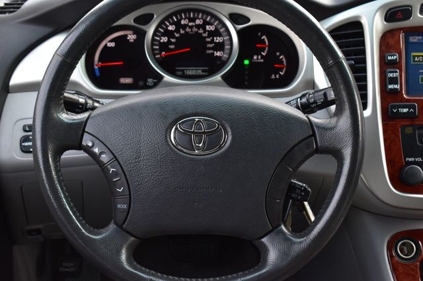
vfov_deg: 23.8
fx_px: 669
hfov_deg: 35.1
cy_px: 140
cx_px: 212
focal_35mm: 57
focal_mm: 38
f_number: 7.1
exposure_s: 1/40
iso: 400
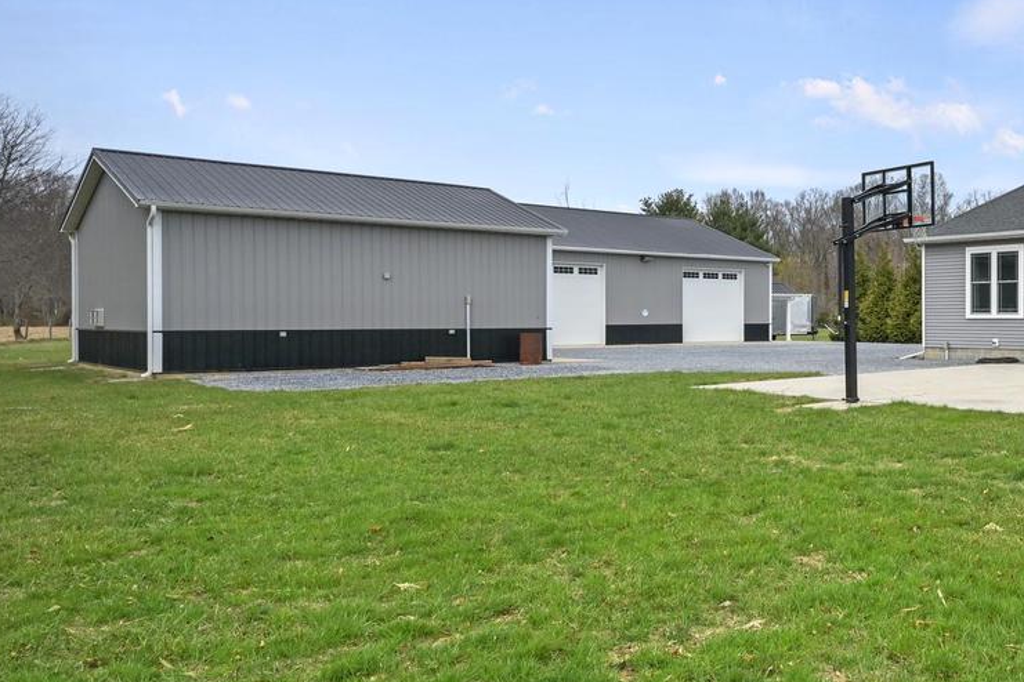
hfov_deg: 49.3
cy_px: 318
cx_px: 937
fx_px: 966
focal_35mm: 34
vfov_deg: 38.9
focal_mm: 17.5
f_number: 8
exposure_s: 1/1000
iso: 320
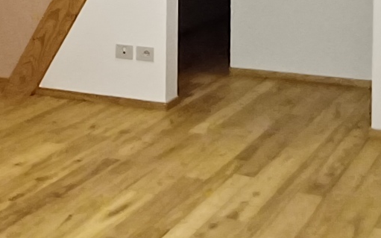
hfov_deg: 23.1
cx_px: 54
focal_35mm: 88
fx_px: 913
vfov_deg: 13.8
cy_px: -128
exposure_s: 1/25
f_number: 2.2
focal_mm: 1.42
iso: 250
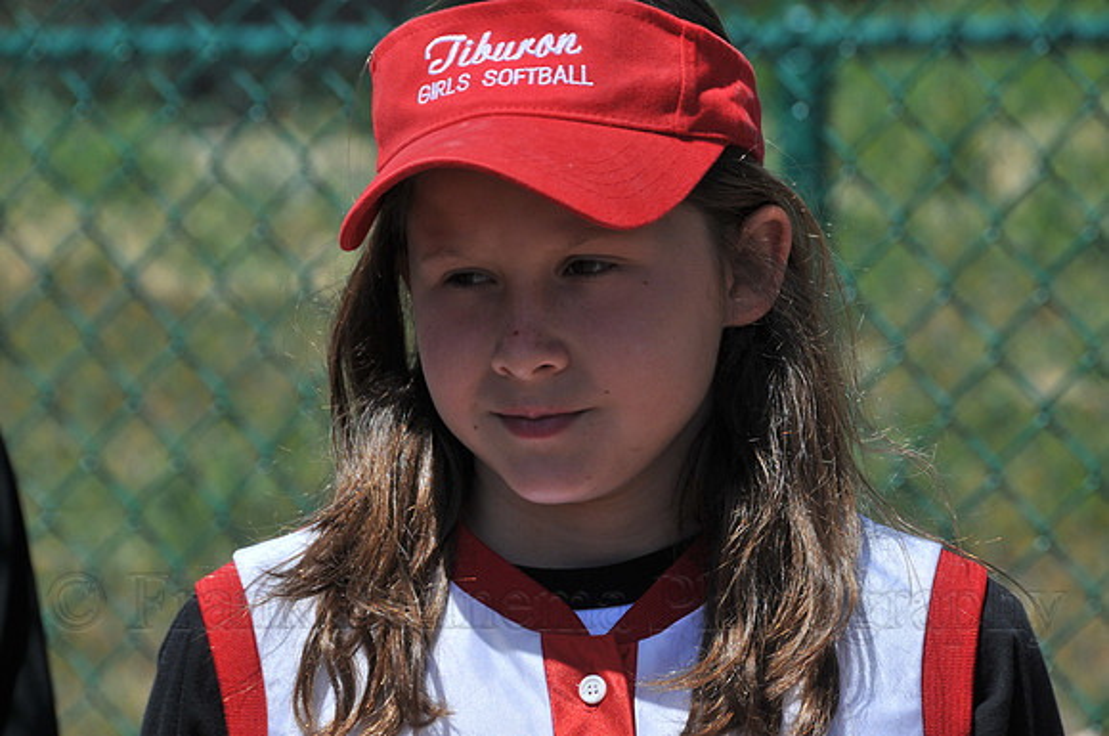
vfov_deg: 4.6
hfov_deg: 6.9
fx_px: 9229
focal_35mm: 300
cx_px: 554
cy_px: 368
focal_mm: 200
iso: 200
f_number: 8
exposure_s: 1/250
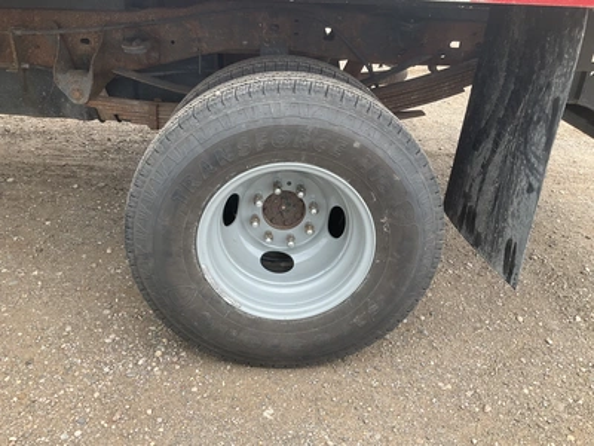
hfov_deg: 61.7
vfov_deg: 48.2
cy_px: 223
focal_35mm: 29
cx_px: 297
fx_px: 498
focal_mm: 3
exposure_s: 1/128
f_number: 1.8
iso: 20
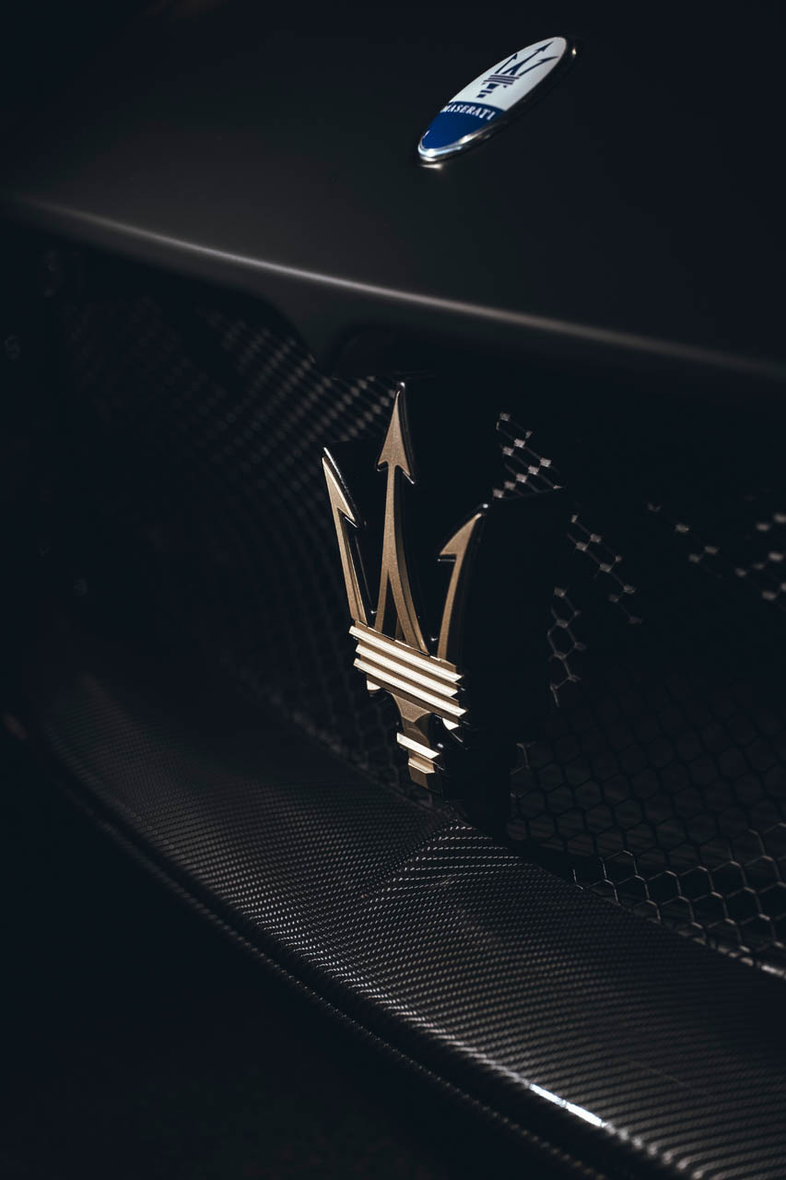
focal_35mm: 77
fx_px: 2522
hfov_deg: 17.7
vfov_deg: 26.3
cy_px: 590
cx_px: 393
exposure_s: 1/125
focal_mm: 77
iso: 1250
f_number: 3.9
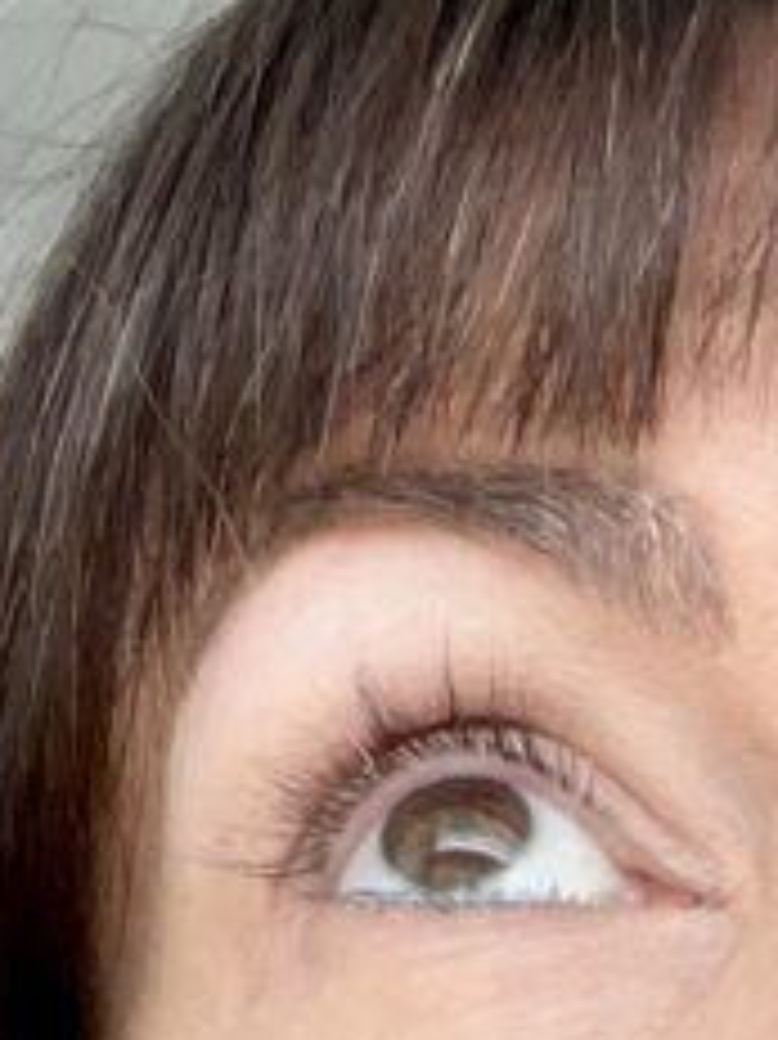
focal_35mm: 133
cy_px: 1646
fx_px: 3989
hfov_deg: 10.9
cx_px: 960
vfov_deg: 13.8
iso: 64
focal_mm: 2.71
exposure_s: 1/121
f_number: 2.2
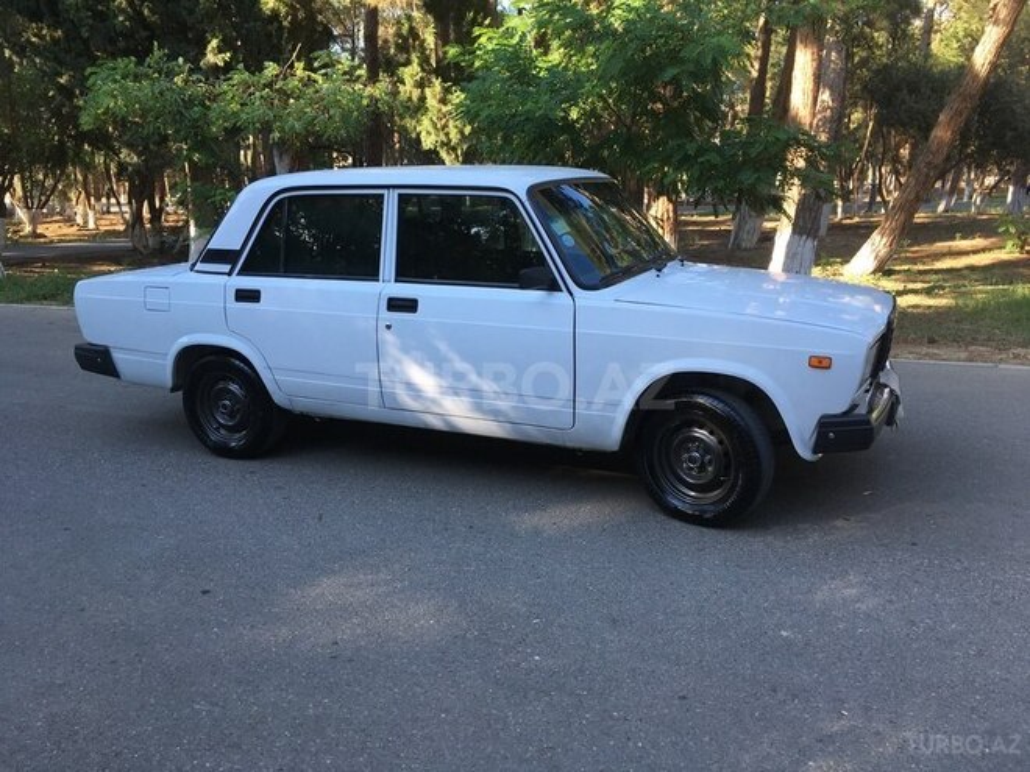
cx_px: 515
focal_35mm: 29
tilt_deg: -12.2
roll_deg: +1.7
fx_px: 863
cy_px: 386
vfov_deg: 48.2
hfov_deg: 61.7
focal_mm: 4.15
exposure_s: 1/204
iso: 25
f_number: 2.2
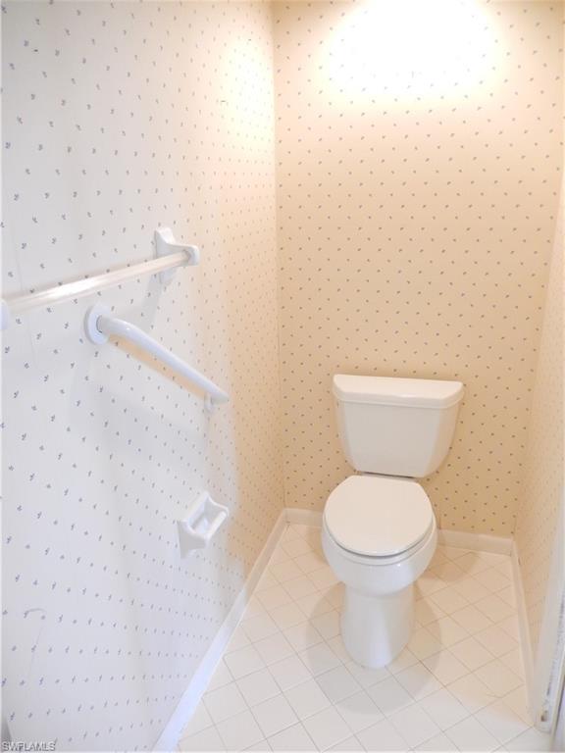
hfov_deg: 54.9
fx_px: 544
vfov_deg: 69.4
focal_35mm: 25
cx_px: 282
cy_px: 376
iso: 400
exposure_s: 1/25
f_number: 3.4
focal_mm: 4.5
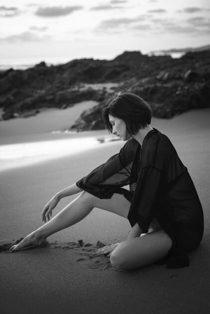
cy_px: 157
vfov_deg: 39.6
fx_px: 437
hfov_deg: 27.0
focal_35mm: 50
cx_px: 105
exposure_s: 1/125
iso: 250
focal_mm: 50
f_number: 2.8
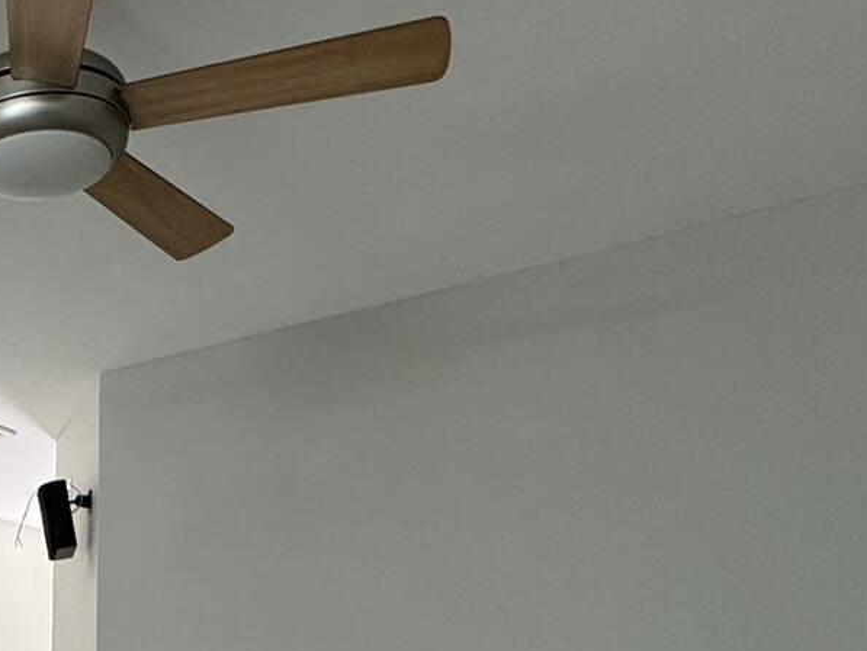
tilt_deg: -0.7
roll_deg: -0.7
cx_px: -138
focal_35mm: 48
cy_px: 776
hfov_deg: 33.3
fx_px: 1202
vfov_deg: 26.9
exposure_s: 1/120
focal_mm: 2.22
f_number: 2.2
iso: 320
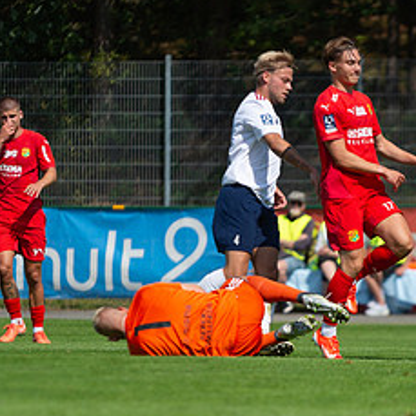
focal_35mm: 536
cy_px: 342
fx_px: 7288
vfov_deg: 3.3
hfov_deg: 3.3
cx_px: 302
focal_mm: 200
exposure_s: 1/2500
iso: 100
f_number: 3.2
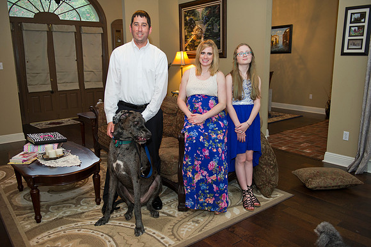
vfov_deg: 42.3
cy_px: 124
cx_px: 186
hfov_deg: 60.3
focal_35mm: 31
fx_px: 319
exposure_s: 1/100
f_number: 3.2
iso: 1600
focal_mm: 31
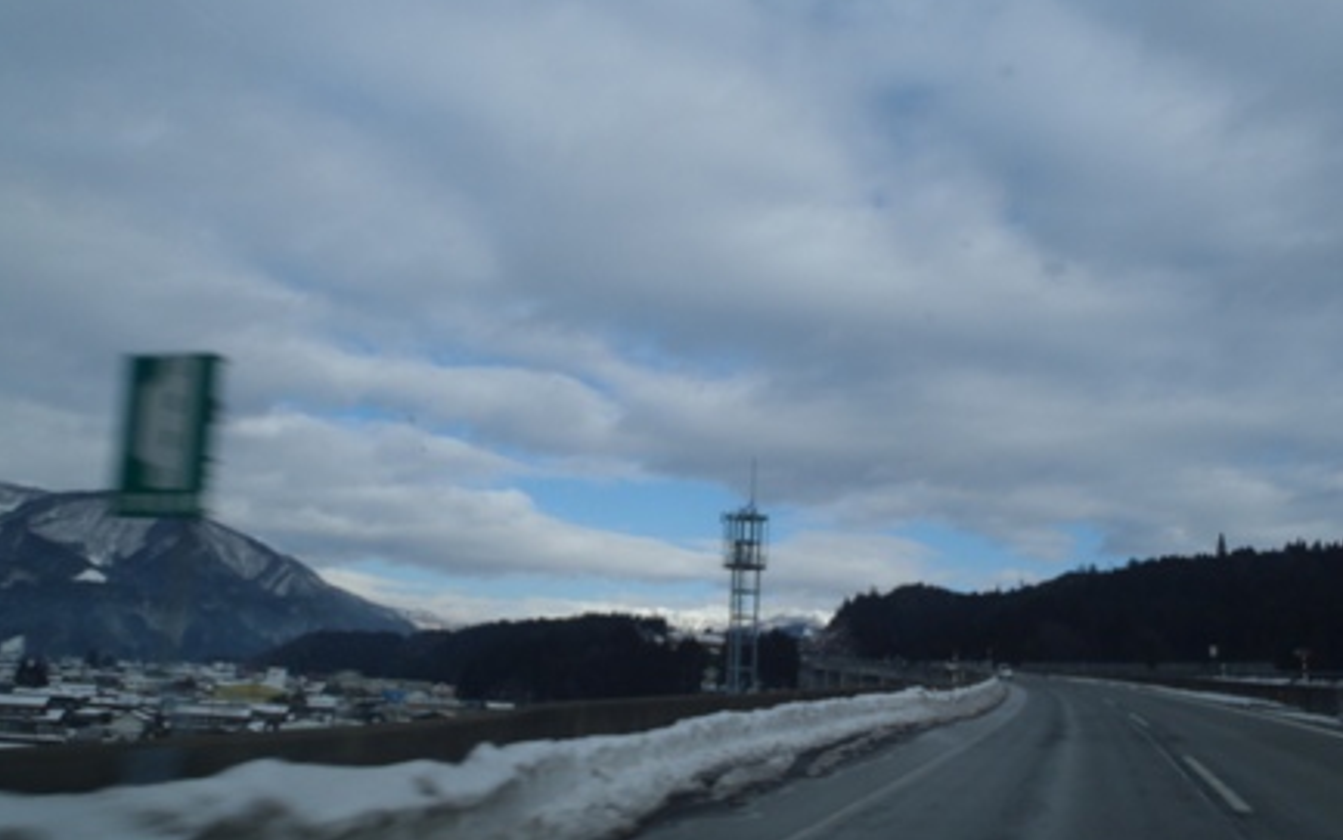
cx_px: 659
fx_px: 1172
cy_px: 378
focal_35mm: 32
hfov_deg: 59.6
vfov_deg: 39.4
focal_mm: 5
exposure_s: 1/100
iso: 80
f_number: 10
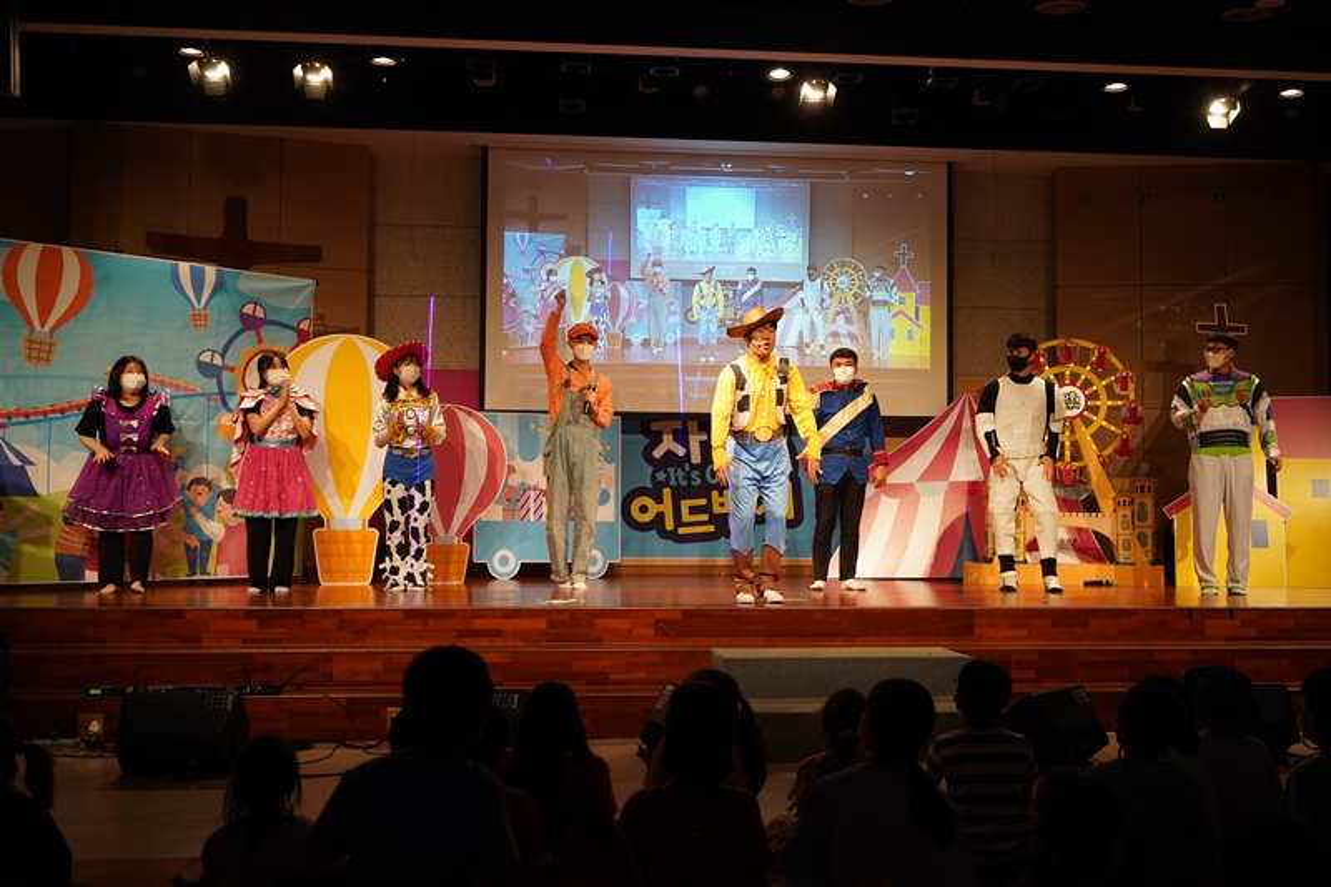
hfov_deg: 51.9
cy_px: 444
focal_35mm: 37
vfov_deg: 35.9
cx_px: 666
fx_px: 1368
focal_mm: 37
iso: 1250
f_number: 4
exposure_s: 1/160
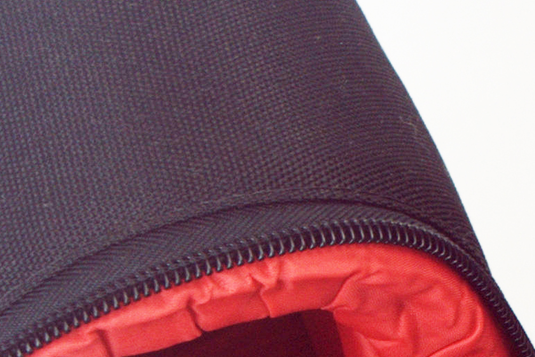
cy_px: 544
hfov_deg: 10.0
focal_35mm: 198
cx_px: 853
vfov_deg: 6.8
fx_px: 2943
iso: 400
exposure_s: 1/125
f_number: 5
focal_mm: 22
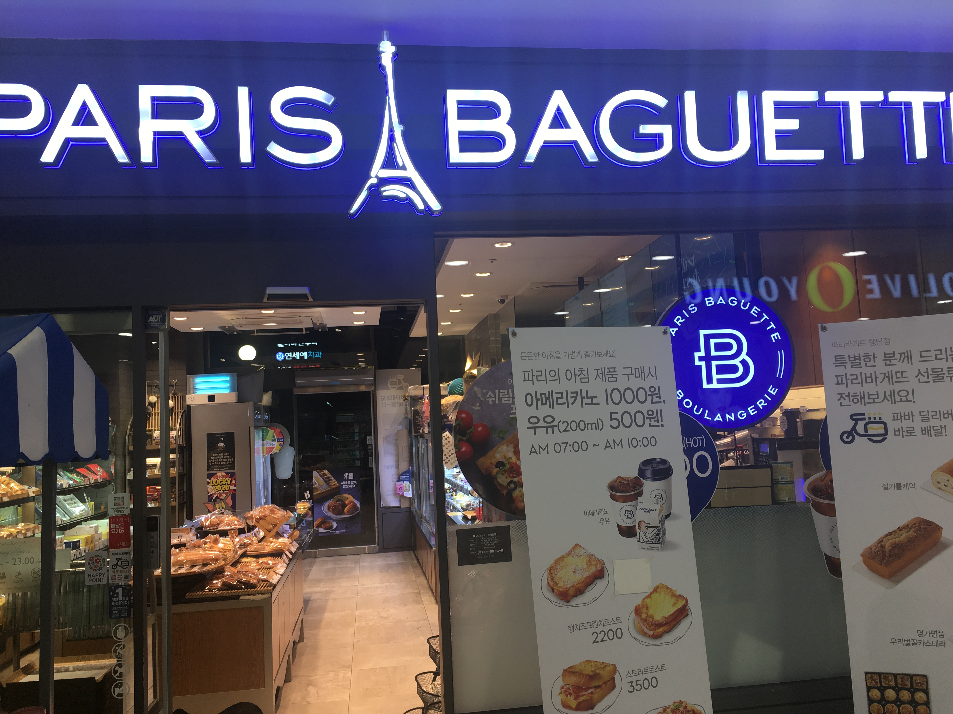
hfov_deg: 61.7
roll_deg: +3.0
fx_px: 798
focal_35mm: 29
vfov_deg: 48.2
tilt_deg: +5.0
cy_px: 357
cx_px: 476
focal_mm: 4.15
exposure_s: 1/60
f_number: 2.2
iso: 25
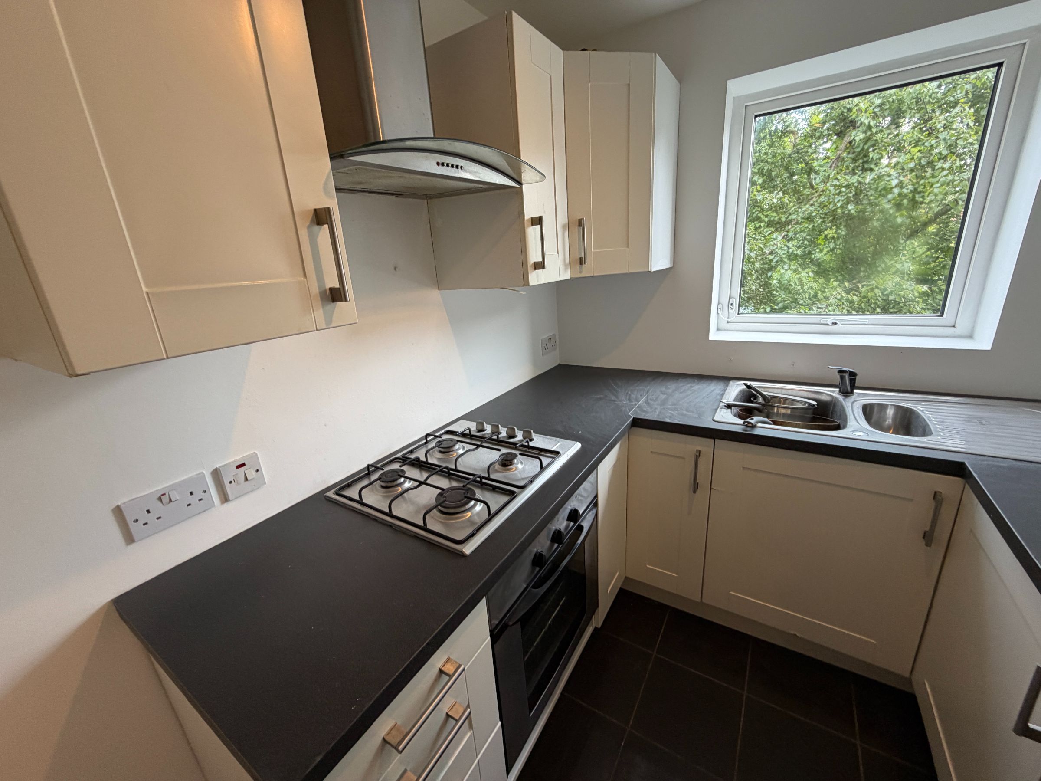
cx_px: 520
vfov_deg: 85.7
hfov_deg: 102.1
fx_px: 421
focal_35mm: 14
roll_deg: +4.3
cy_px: 390
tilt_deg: -17.9
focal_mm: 2.22
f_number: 2.2
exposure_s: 1/121
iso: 160
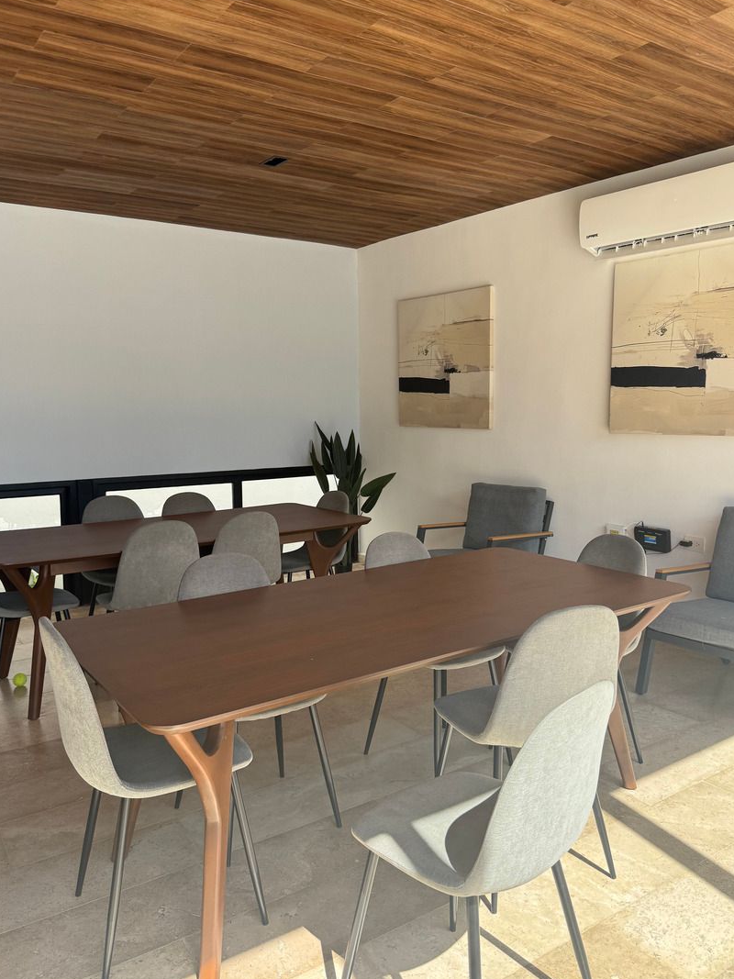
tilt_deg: -4.4
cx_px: 378
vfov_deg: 65.3
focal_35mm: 27
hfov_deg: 51.3
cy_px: 478
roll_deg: +1.6
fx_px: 763
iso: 100
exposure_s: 1/1139
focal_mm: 6.76
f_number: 1.78
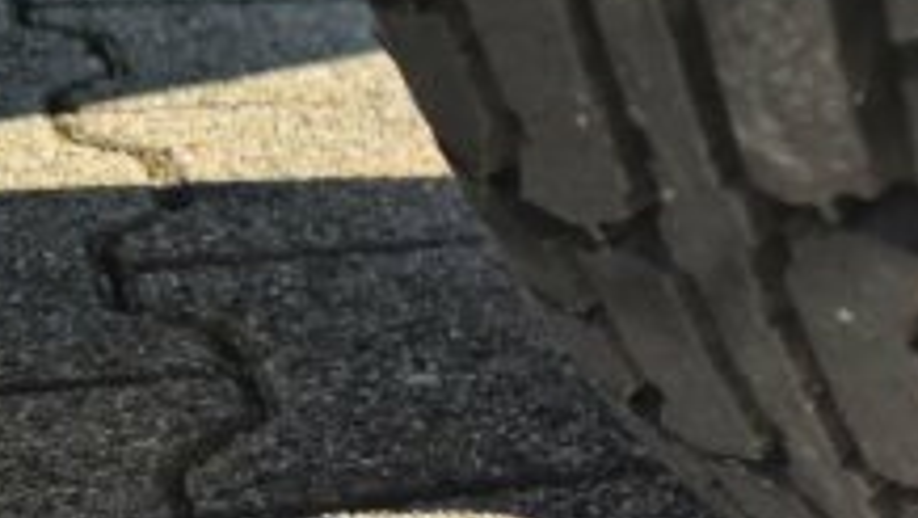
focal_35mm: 83
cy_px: 745
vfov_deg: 13.8
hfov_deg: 24.6
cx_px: 880
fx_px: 2022
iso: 50
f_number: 1.8
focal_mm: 5.4
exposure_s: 1/626
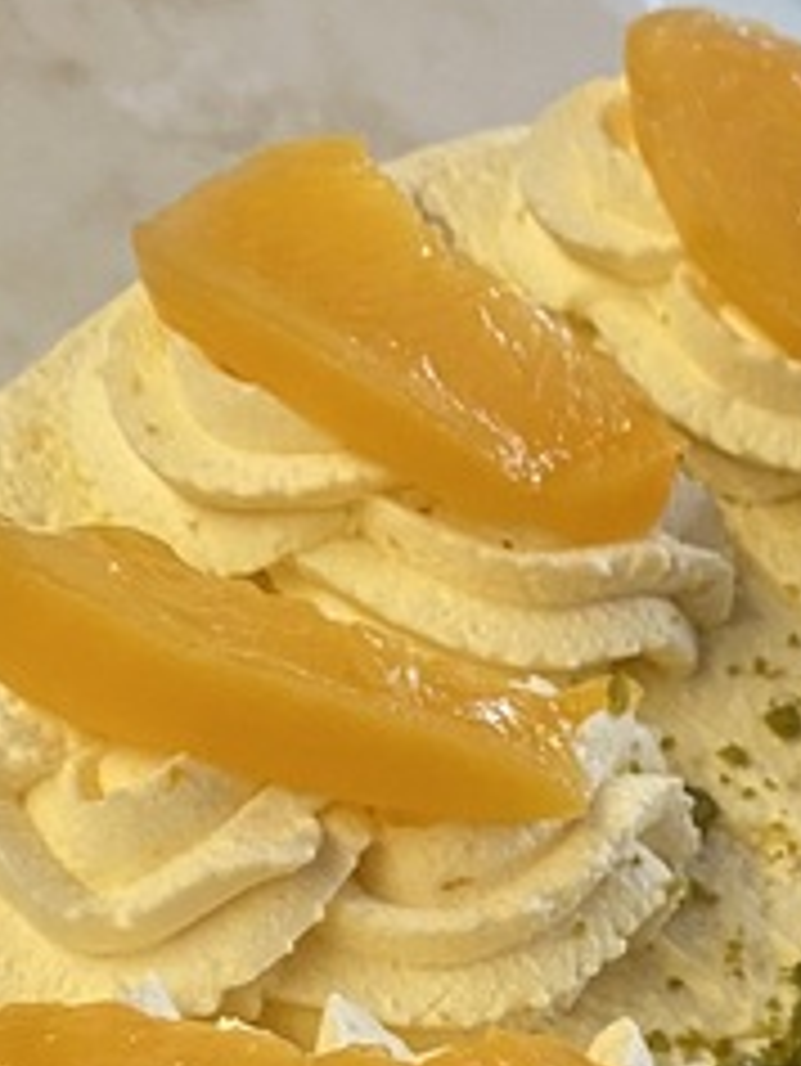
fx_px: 3113
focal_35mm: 101
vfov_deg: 18.0
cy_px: 1435
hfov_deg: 13.9
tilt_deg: -52.3
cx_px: 1116
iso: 250
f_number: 1.8
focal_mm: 4.25
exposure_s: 1/60
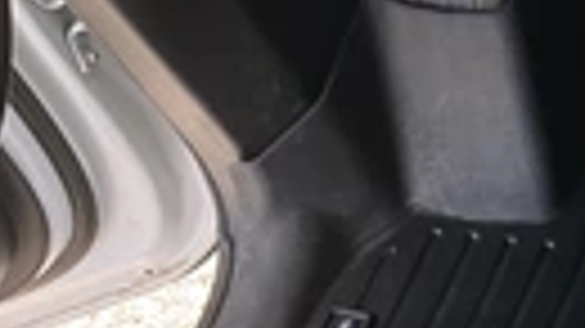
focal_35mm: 97
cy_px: 494
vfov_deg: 11.9
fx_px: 1504
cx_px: 864
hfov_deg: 19.4
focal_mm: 3
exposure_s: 1/122
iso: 25
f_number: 1.8
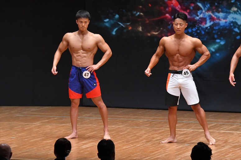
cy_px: 80
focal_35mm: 270
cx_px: 120
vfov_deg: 5.1
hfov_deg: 7.6
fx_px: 1807
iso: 8000
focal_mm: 180
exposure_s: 1/400
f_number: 5.6
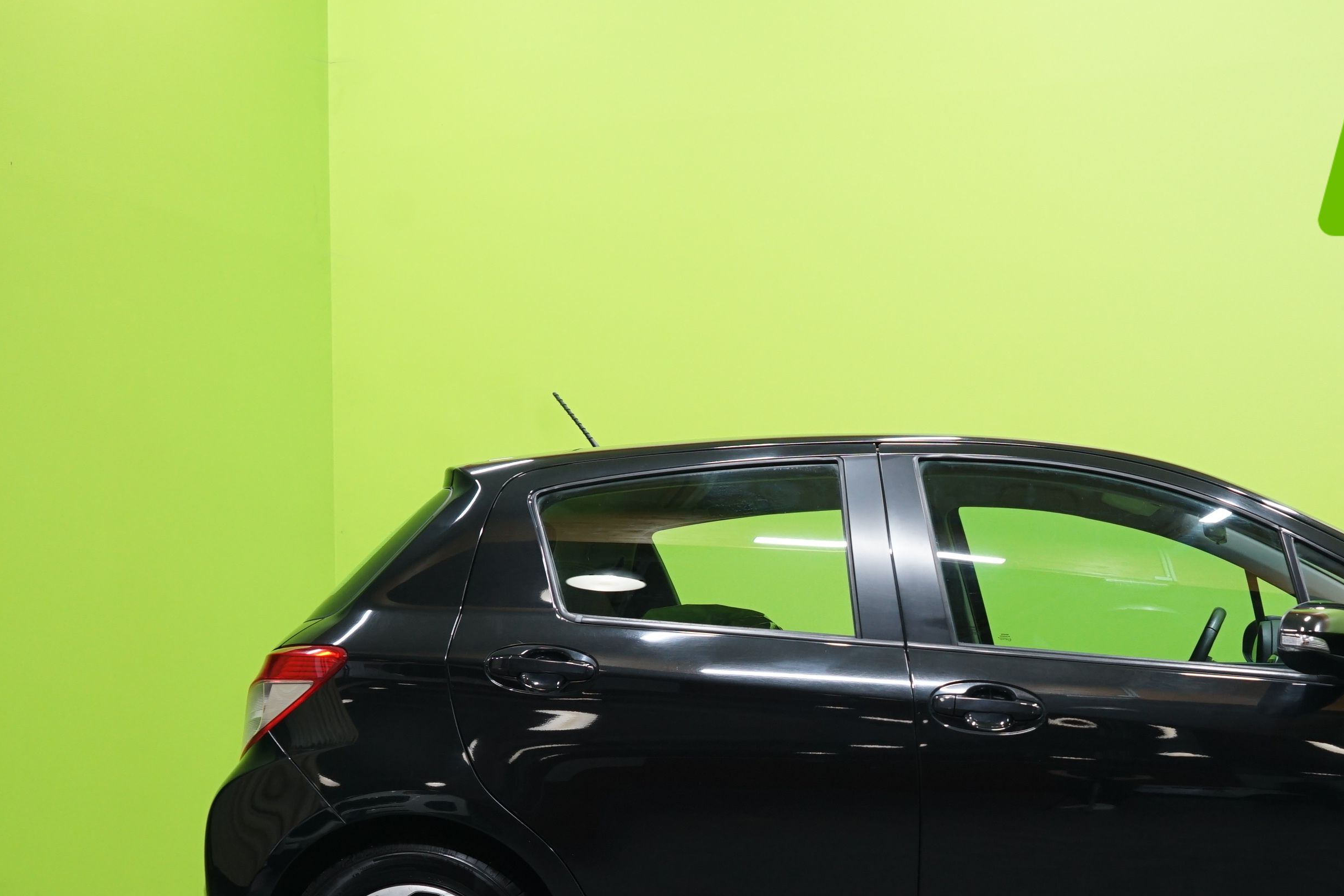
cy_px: 702
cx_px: 1046
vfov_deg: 23.1
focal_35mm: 58
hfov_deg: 33.6
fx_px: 2165
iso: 800
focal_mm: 36
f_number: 5
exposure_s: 1/20
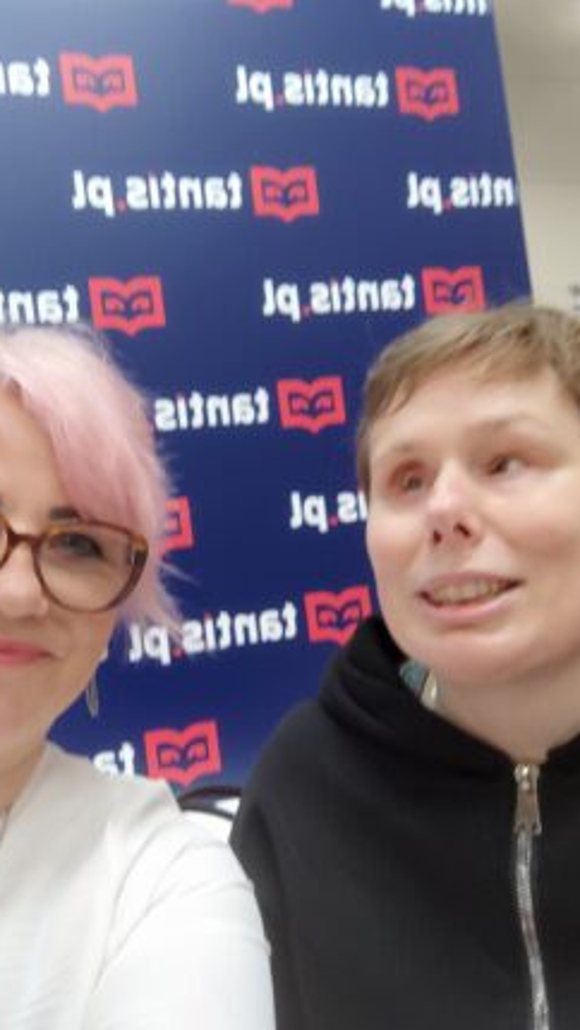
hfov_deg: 33.5
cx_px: 207
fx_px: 957
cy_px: 515
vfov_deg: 56.6
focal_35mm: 35
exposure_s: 1/50
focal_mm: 3.14
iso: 166
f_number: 2.2
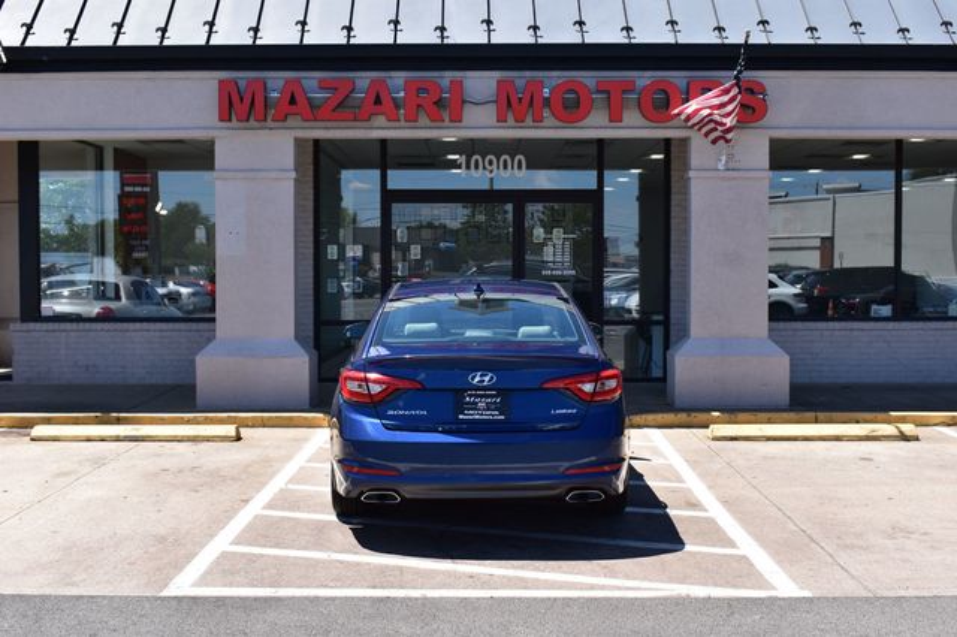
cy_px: 318
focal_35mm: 45
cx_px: 478
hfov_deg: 43.6
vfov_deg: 29.8
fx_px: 1196
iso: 400
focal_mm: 30
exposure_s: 1/400
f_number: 11
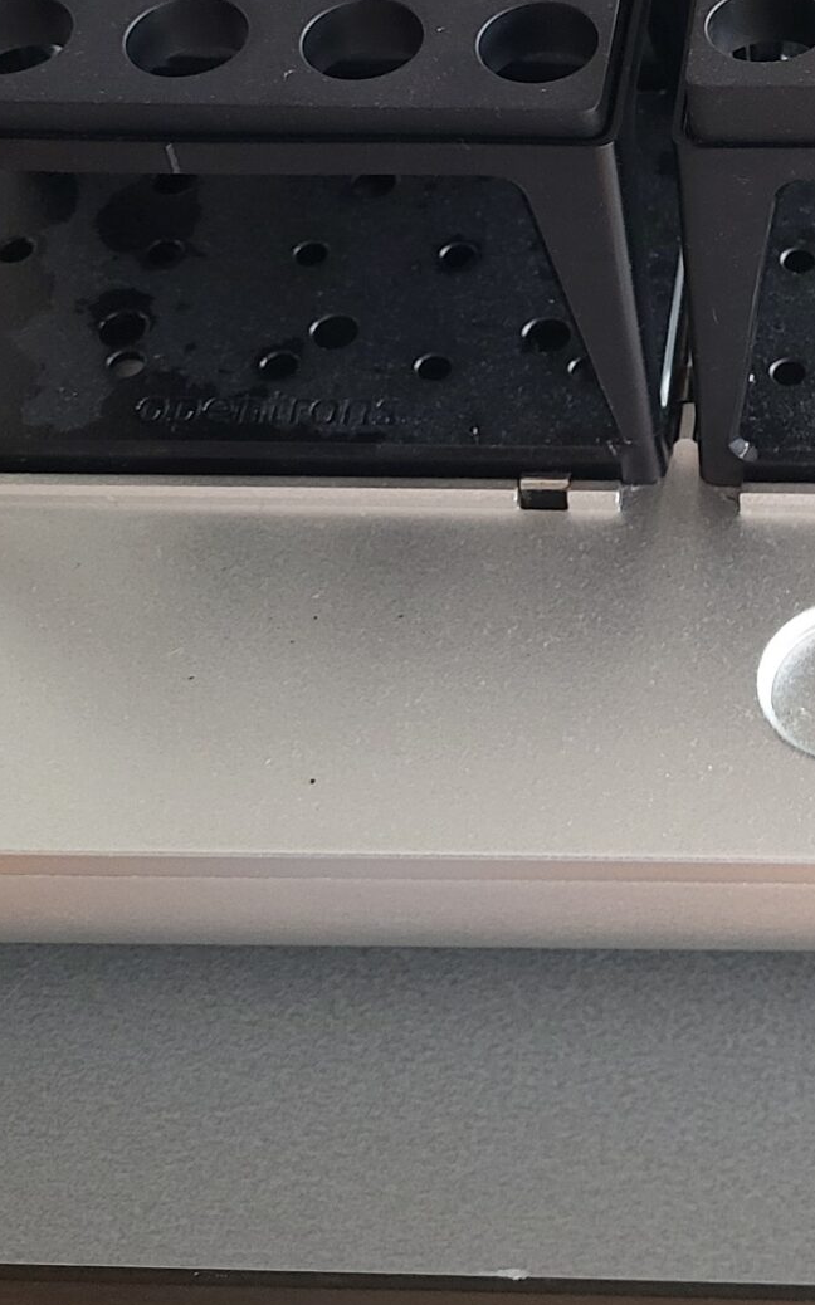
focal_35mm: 68
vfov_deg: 28.8
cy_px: 94
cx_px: 975
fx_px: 2419
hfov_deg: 18.2
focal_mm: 5.4
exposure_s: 1/100
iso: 320
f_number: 1.8
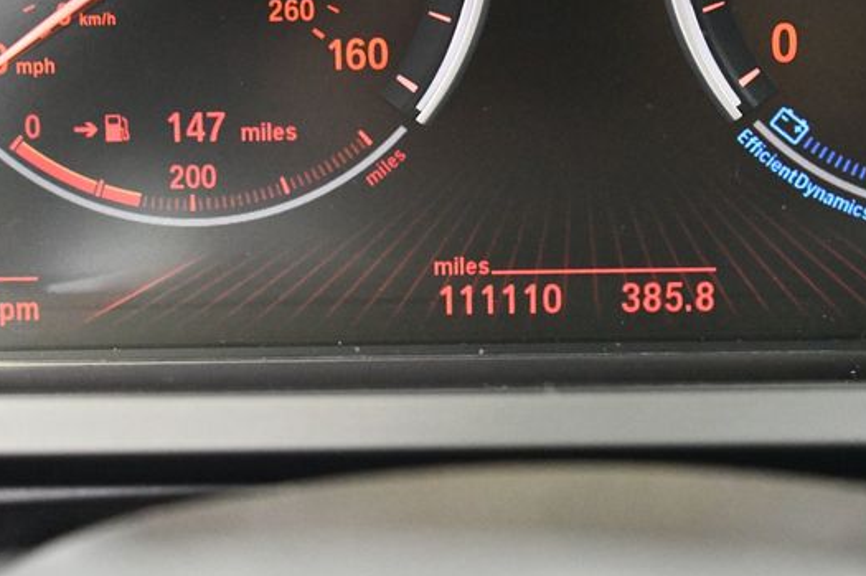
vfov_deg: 13.7
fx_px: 2403
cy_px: 286
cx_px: 492
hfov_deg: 20.4
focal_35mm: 100
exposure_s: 1/40
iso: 12800
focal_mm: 55
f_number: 5.6
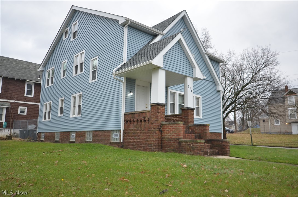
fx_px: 248
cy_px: 98
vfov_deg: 43.4
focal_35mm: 30
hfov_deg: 62.0
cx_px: 149
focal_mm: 20
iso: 400
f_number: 5.6
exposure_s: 1/100
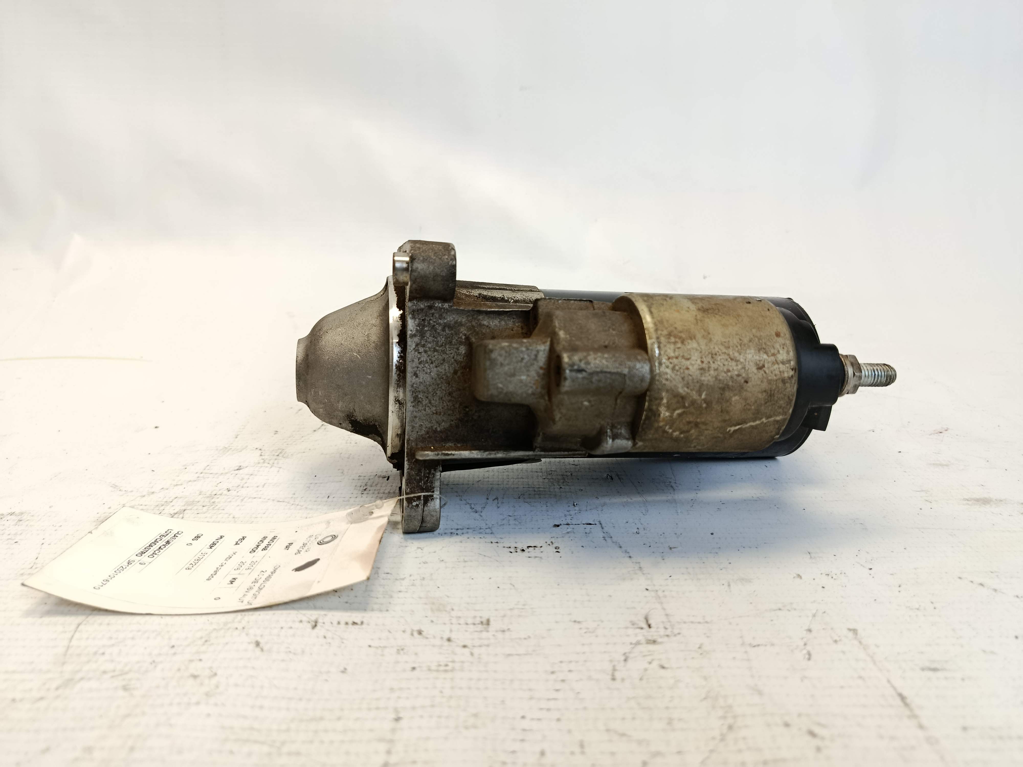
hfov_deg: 71.6
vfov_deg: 56.8
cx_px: 512
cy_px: 384
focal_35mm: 24
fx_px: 709
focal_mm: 5.24
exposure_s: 1/120
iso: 369
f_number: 1.7
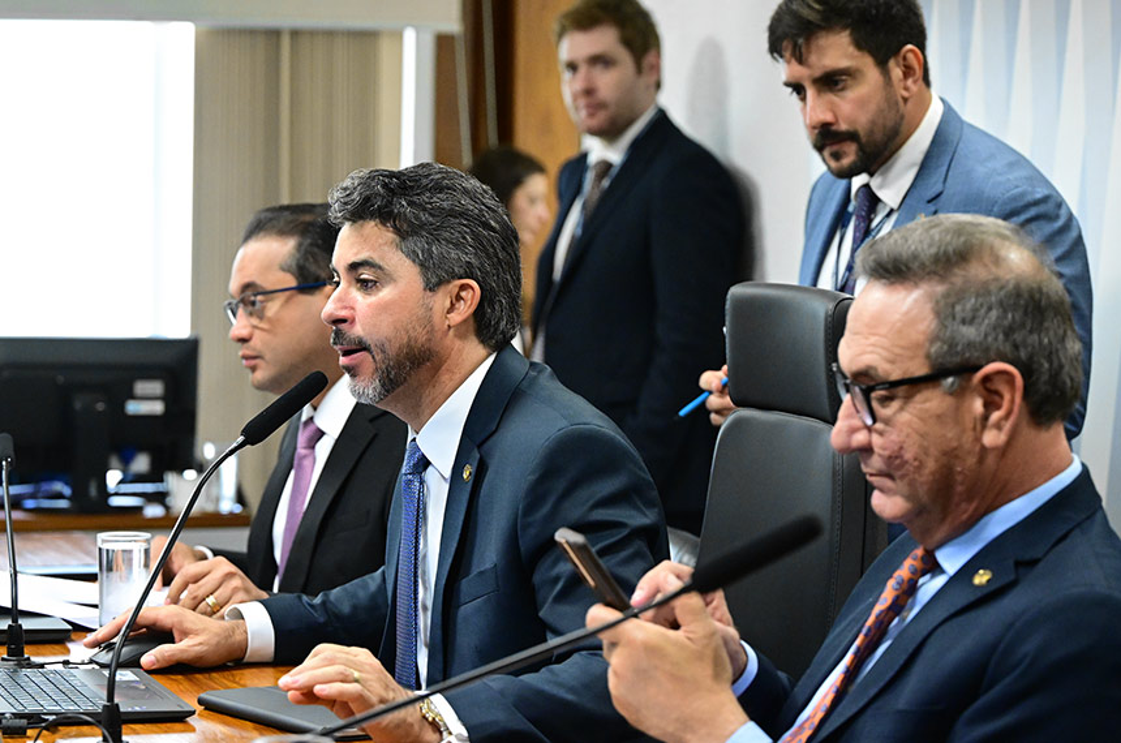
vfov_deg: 13.0
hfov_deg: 19.5
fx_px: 3263
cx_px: 560
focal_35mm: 105
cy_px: 372
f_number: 3.2
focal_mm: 70
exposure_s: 1/250
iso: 4000
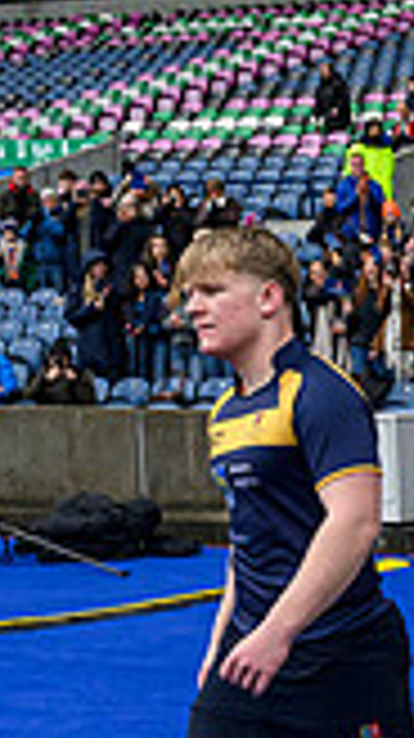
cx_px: 1062
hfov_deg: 9.9
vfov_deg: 20.3
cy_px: 614
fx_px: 2034
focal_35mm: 104
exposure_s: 1/1250
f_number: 5
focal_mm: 28
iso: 1600
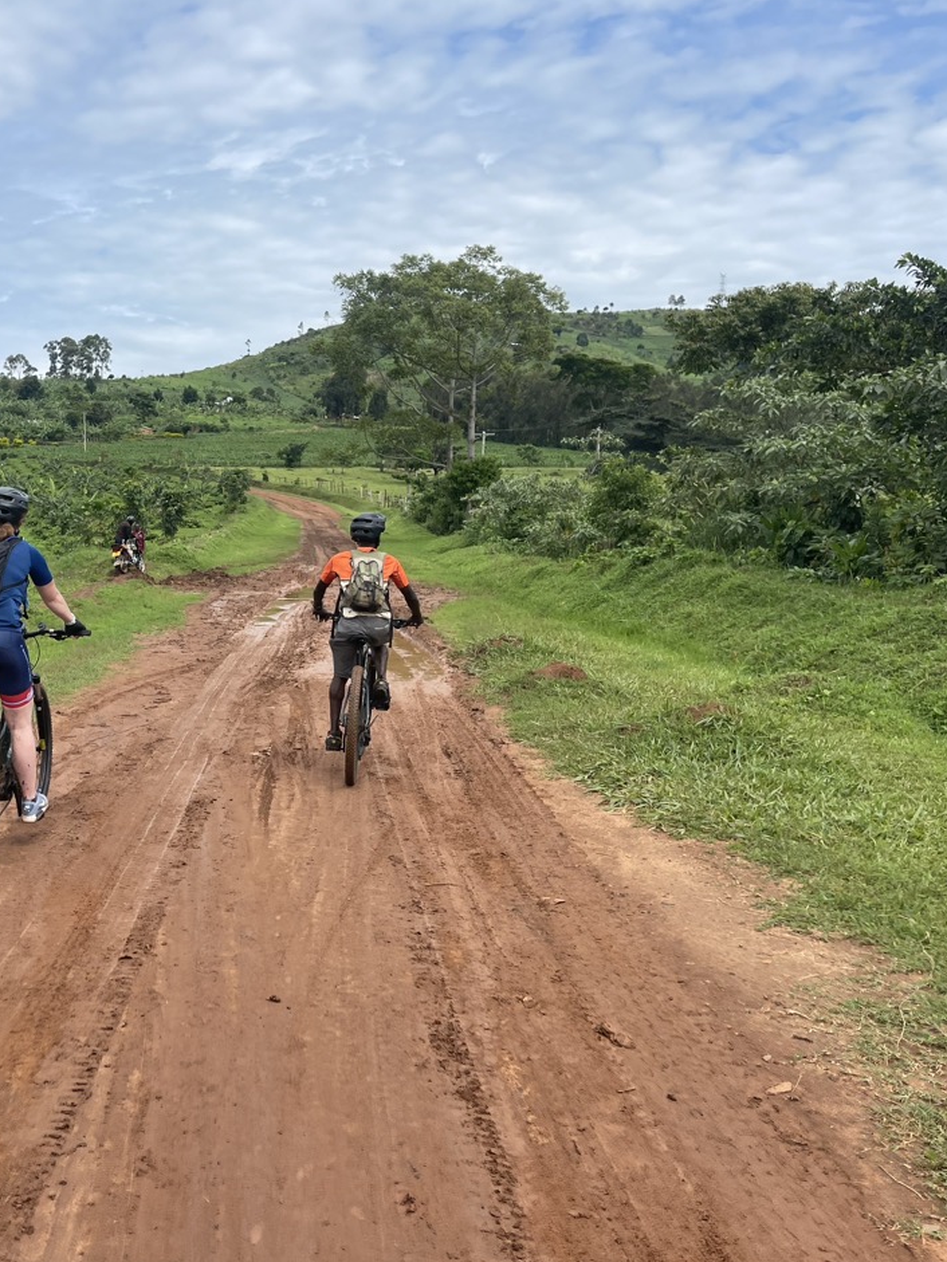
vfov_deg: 54.0
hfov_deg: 40.2
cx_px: 201
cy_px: 630
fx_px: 1240
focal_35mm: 34
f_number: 1.6
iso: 32
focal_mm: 5.1
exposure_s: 1/3788
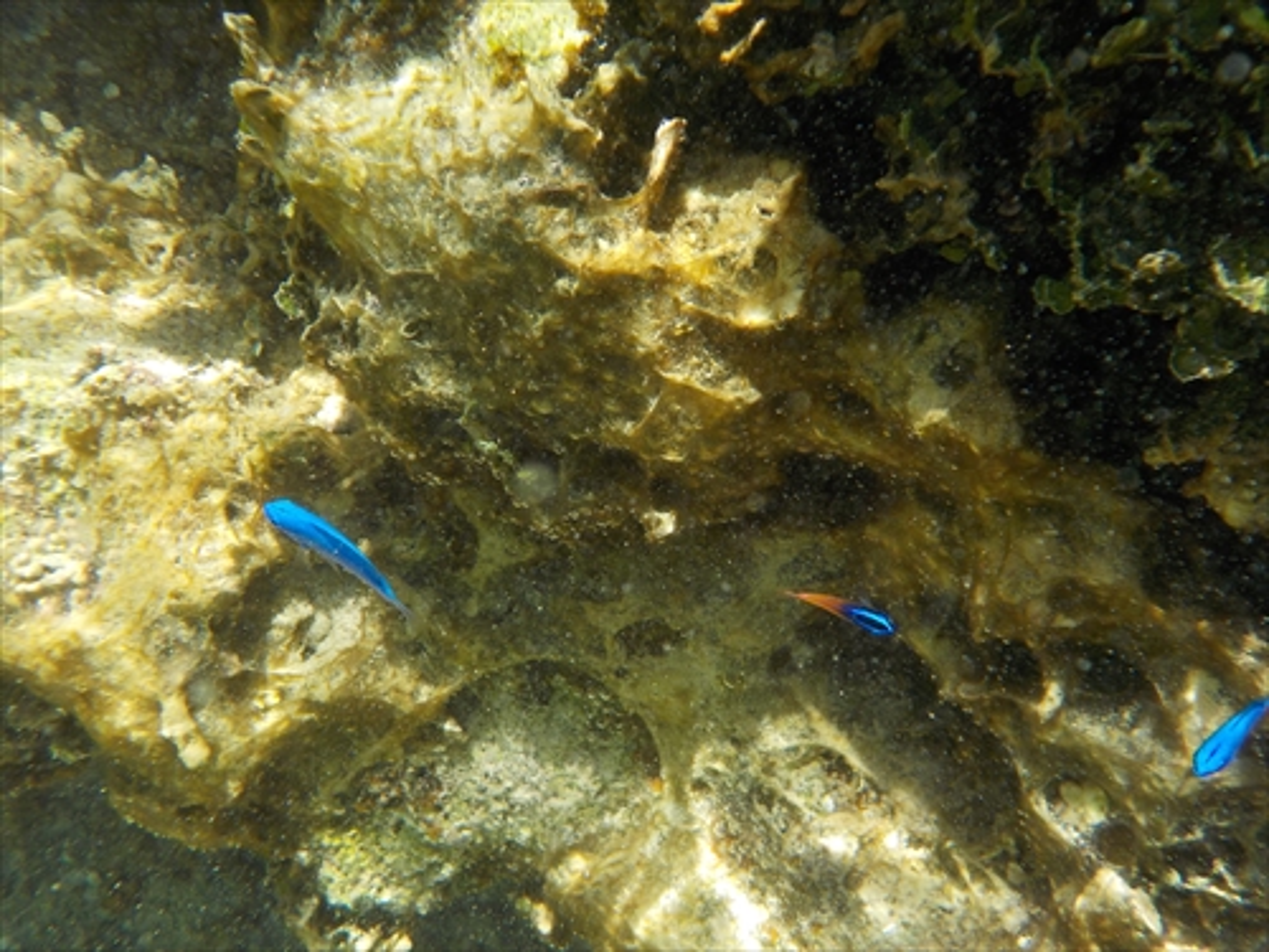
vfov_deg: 46.8
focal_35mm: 30
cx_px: 634
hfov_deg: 60.0
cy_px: 476
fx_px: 1100
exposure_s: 1/640
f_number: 3.3
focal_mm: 4.1
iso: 125
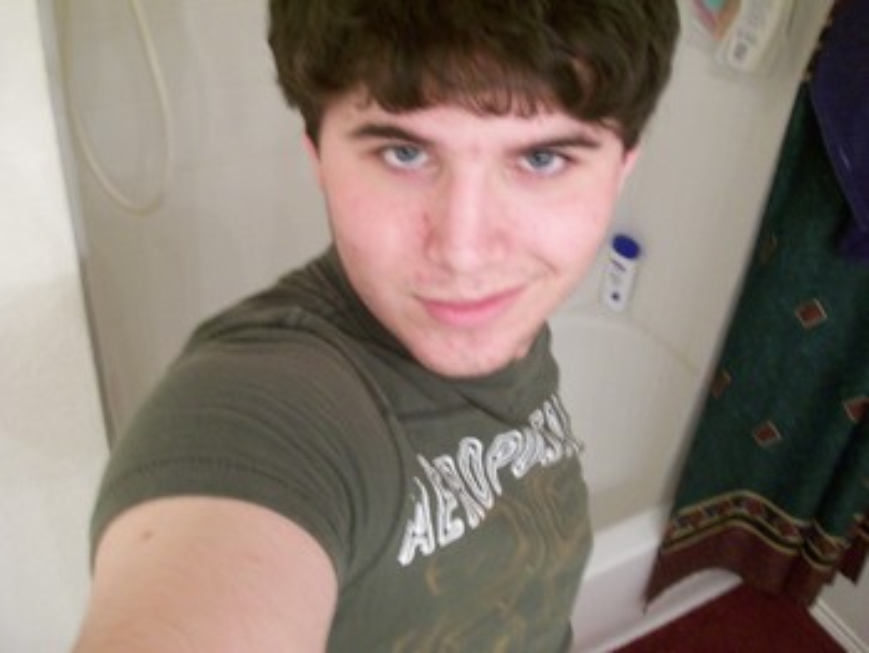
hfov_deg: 51.3
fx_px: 904
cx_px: 434
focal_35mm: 36
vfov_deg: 39.7
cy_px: 326
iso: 160
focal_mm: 6
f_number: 2.7
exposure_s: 1/14.6
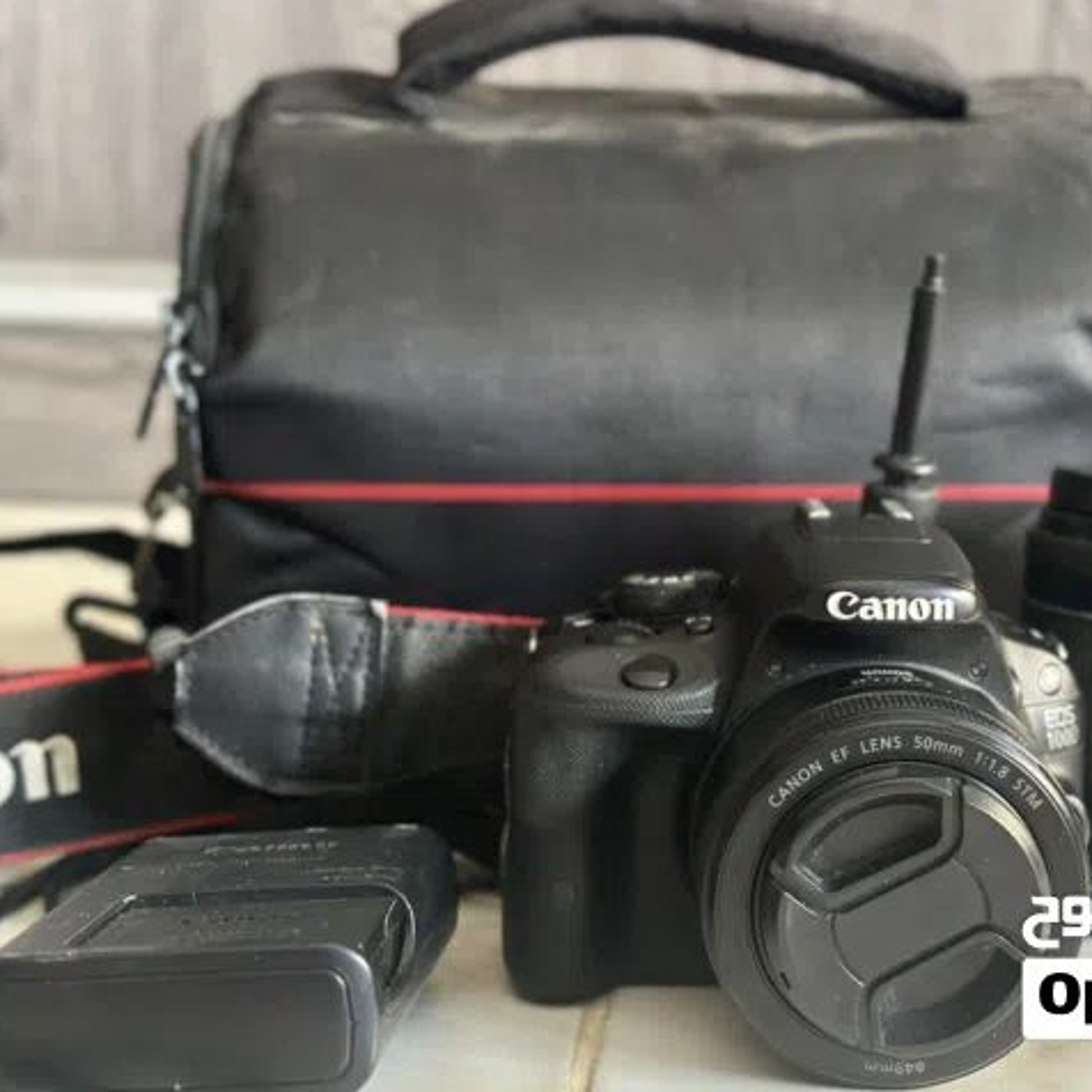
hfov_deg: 29.9
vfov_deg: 30.0
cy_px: 544
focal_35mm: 57
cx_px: 677
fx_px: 2034
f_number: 1.78
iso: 400
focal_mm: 6.86
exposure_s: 1/45
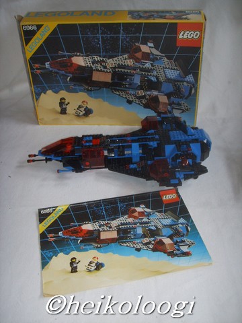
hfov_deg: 36.8
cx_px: 121
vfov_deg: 47.9
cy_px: 162
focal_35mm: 39
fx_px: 364
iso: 100
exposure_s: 1/45
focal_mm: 6.6
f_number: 3.5
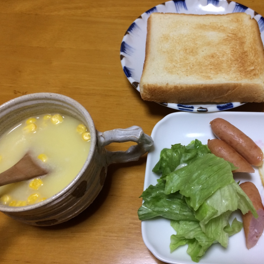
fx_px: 302
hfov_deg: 46.6
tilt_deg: -58.4
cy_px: 133
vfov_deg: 47.2
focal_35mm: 35
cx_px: 173
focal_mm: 4.15
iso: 100
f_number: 2.2
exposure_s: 1/30
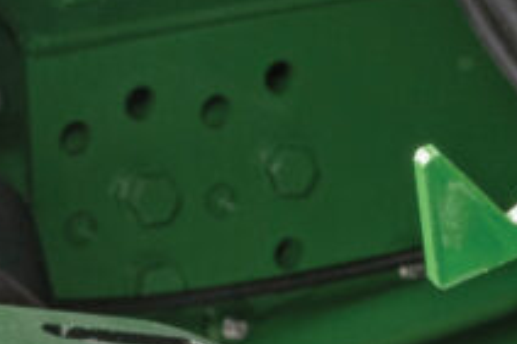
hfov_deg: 6.2
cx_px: 791
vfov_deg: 4.2
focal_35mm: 328
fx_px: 4707
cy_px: 425
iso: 200
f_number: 14
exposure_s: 1/60
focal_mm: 45
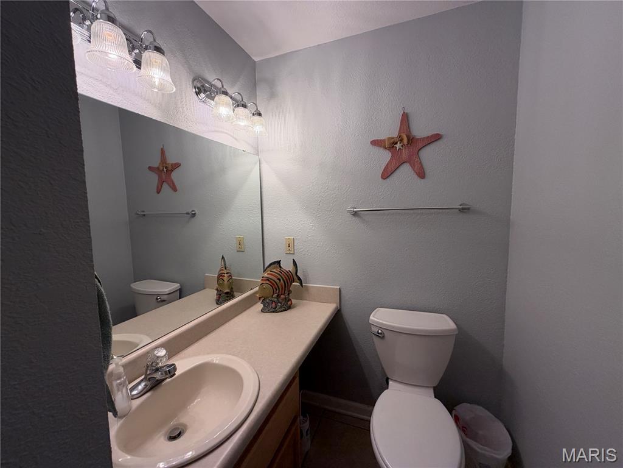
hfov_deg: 102.1
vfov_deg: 85.7
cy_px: 234
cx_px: 312
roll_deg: +1.7
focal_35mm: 14
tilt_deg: -5.1
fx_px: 252
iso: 200
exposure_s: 1/120
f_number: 2.2
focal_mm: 2.22
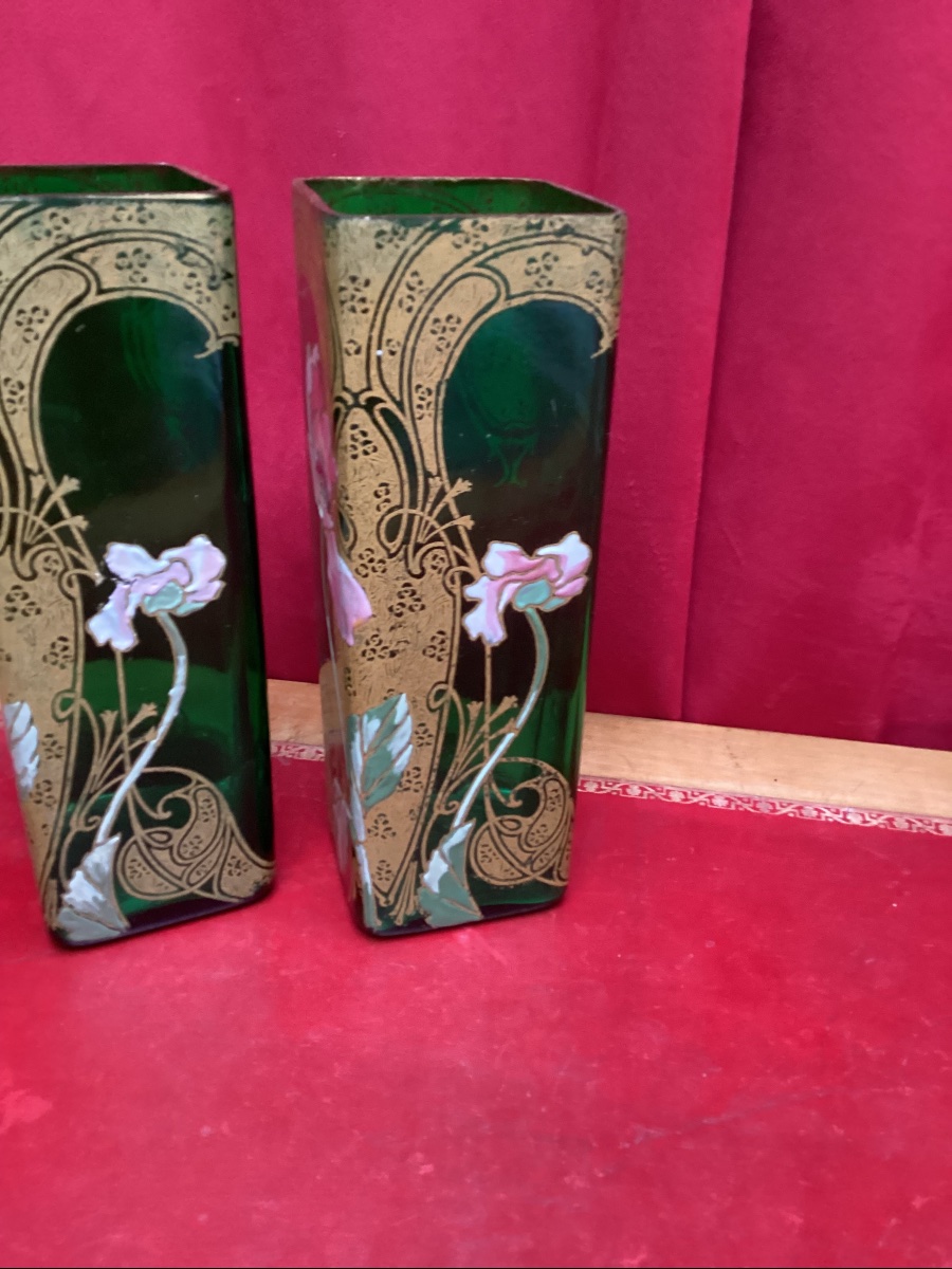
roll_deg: -1.6
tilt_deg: -26.3
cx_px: 476
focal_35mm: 31
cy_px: 634
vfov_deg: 58.4
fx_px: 1137
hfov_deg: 45.4
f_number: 2.4
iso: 400
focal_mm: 3.3
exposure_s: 1/30
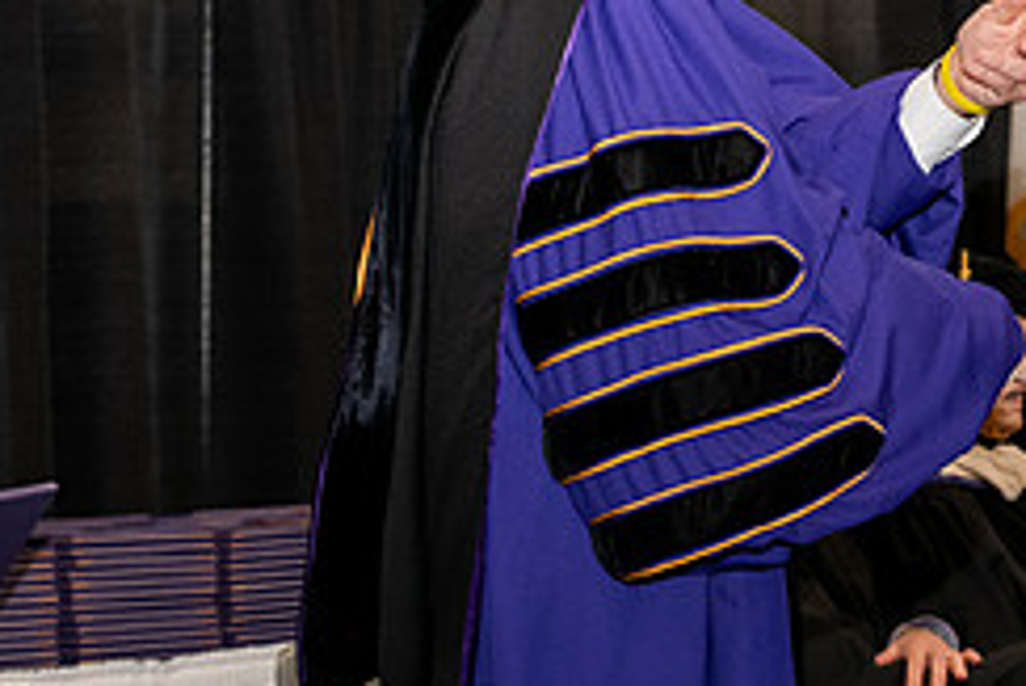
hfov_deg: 11.4
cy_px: -95
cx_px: 1009
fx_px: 5076
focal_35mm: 178
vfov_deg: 7.7
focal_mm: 75
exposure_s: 1/200
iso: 2000
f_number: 5.6
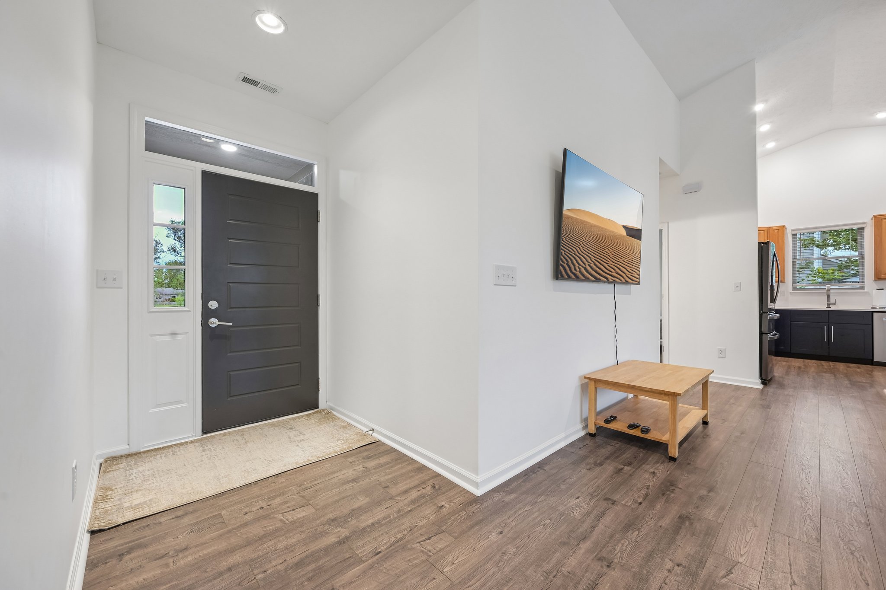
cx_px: 443
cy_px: 295
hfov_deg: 104.3
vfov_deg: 81.2
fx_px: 345
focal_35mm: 14
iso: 400
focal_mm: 14
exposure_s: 1/8
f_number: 8
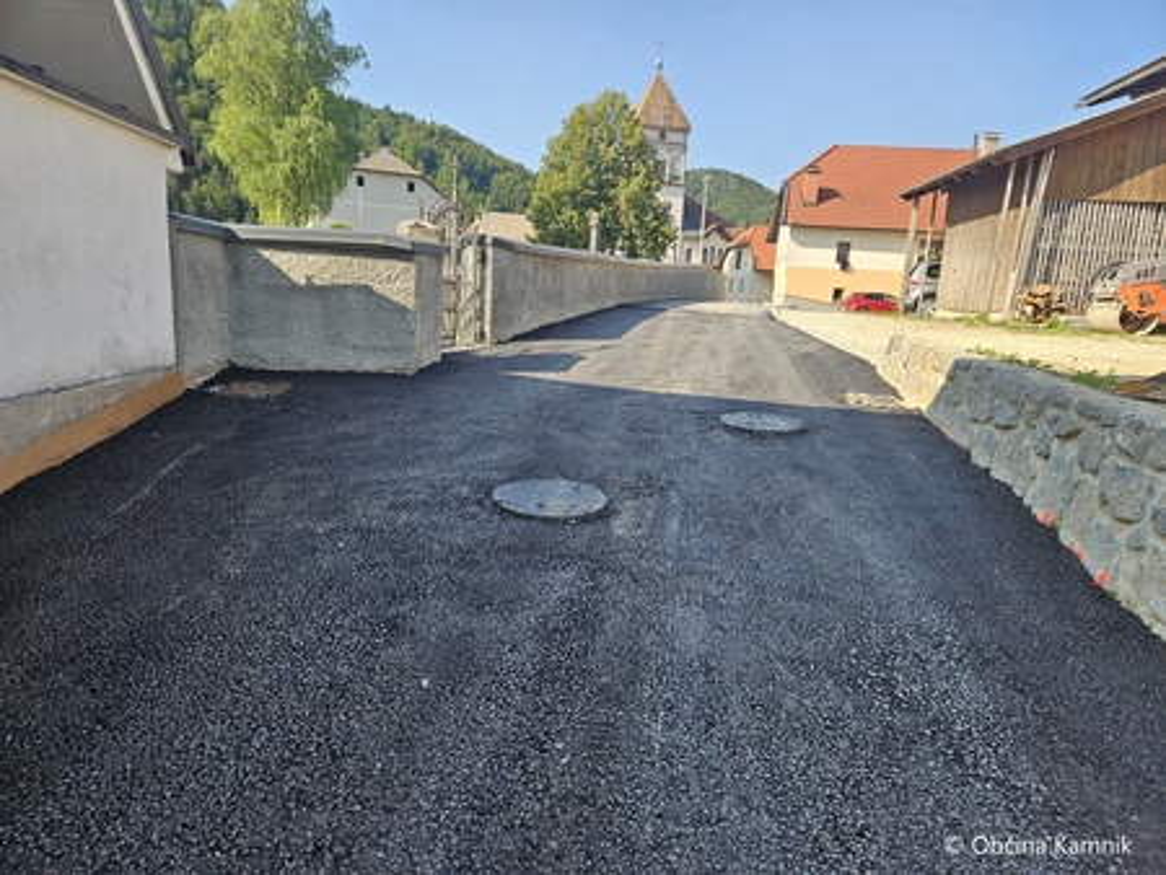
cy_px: 438
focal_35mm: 23
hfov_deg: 73.9
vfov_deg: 58.9
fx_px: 775
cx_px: 583
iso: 25
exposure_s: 1/590
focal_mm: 5.4
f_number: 1.8
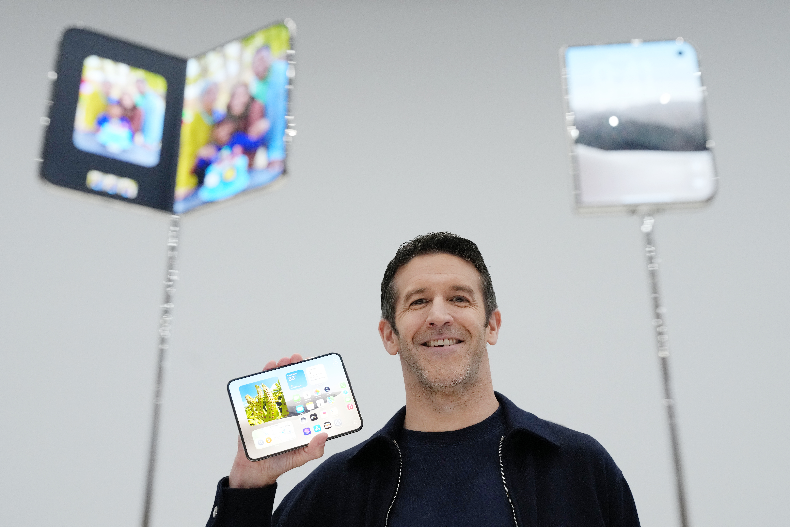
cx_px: 395
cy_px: 264
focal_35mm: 48
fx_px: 1053
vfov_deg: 28.1
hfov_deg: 41.1
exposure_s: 1/400
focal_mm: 48
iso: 3200
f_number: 5
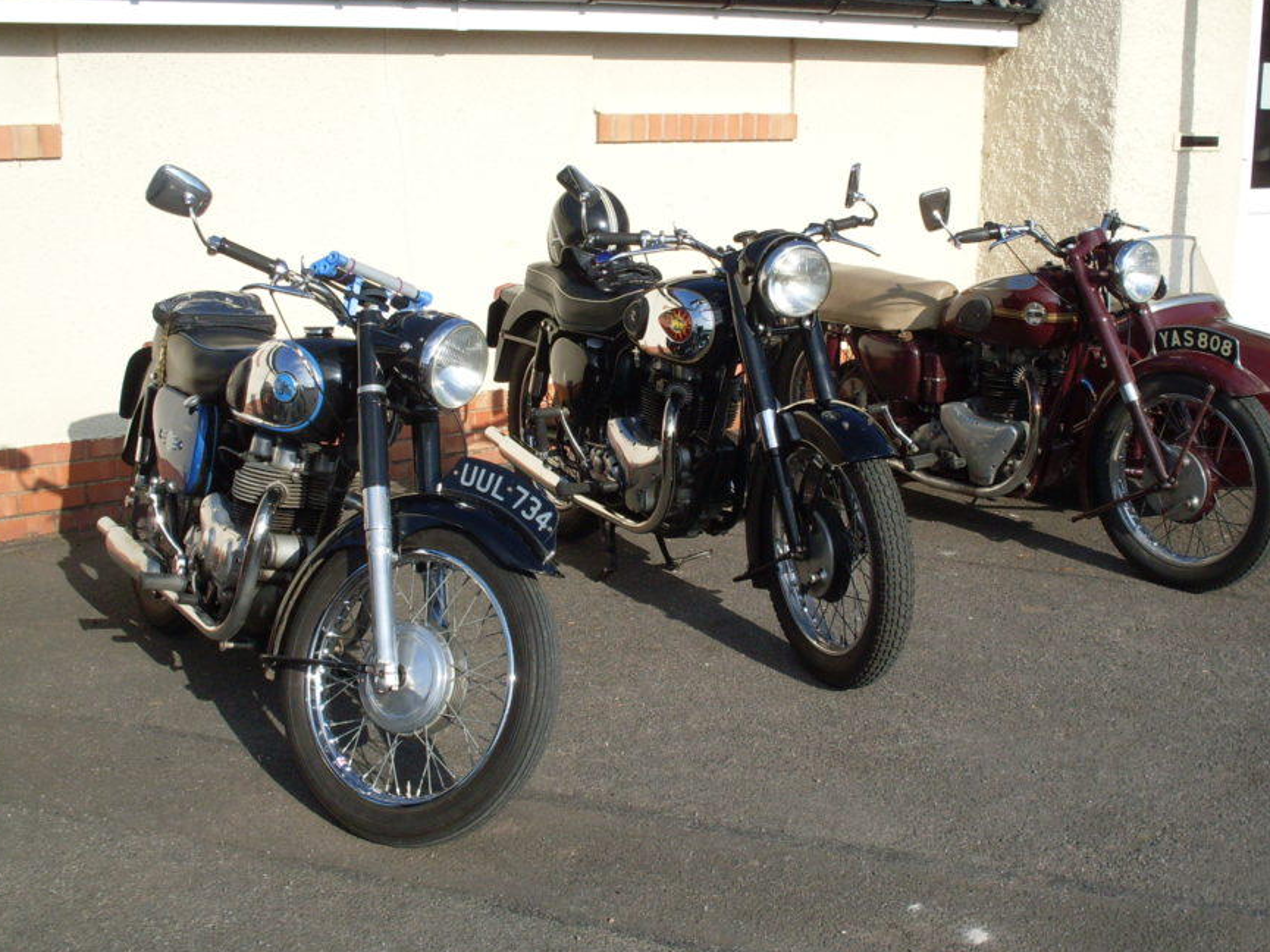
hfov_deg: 42.0
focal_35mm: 45
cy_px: 474
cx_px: 709
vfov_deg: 32.2
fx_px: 1651
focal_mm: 6.3
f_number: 8.4
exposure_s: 1/250
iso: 80
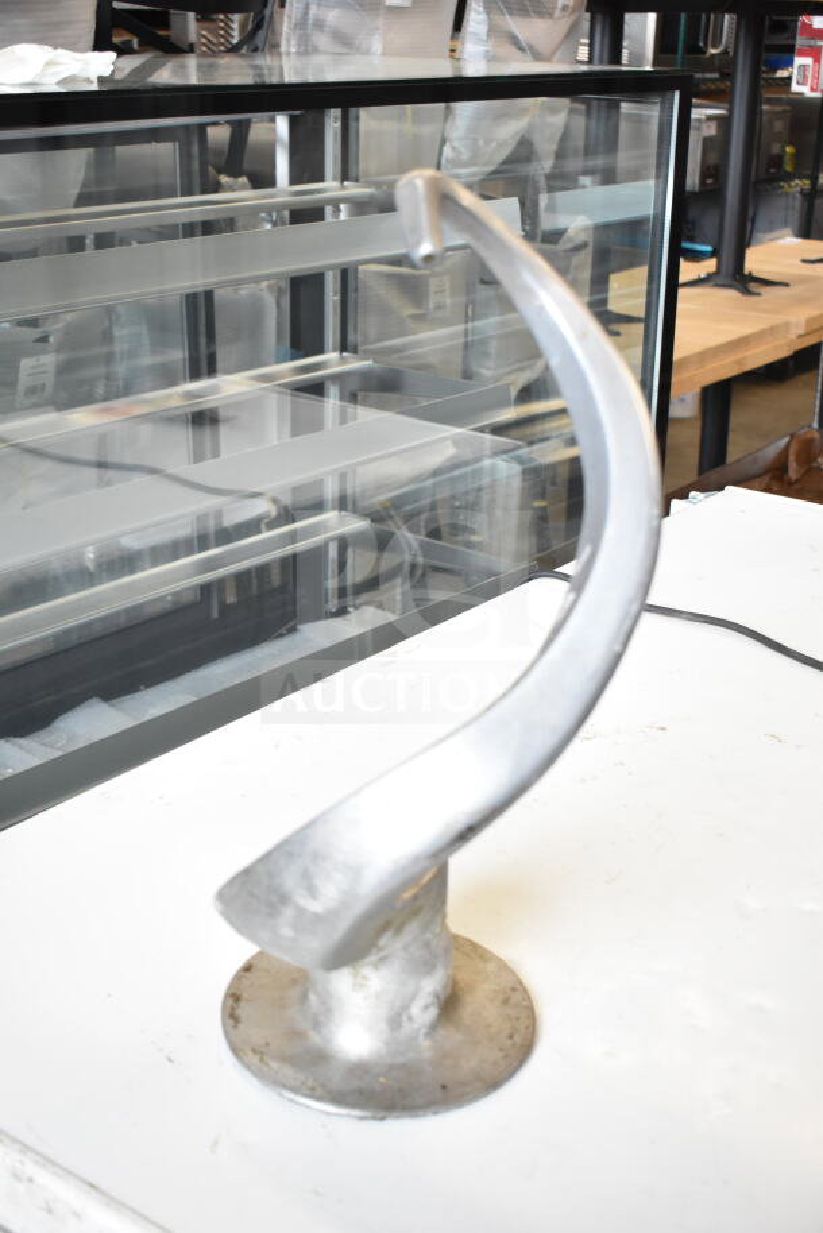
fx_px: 1593
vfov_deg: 42.3
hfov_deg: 29.0
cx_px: 412
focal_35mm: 46
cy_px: 616
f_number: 4.5
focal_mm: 31
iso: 1600
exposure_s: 1/80
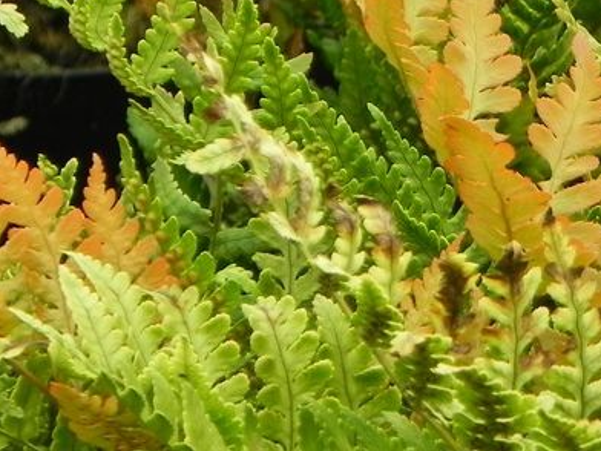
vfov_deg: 1.6
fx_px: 15938
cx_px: 743
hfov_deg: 2.2
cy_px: 402
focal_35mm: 918
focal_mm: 59.9
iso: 160
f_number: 5
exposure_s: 1/80
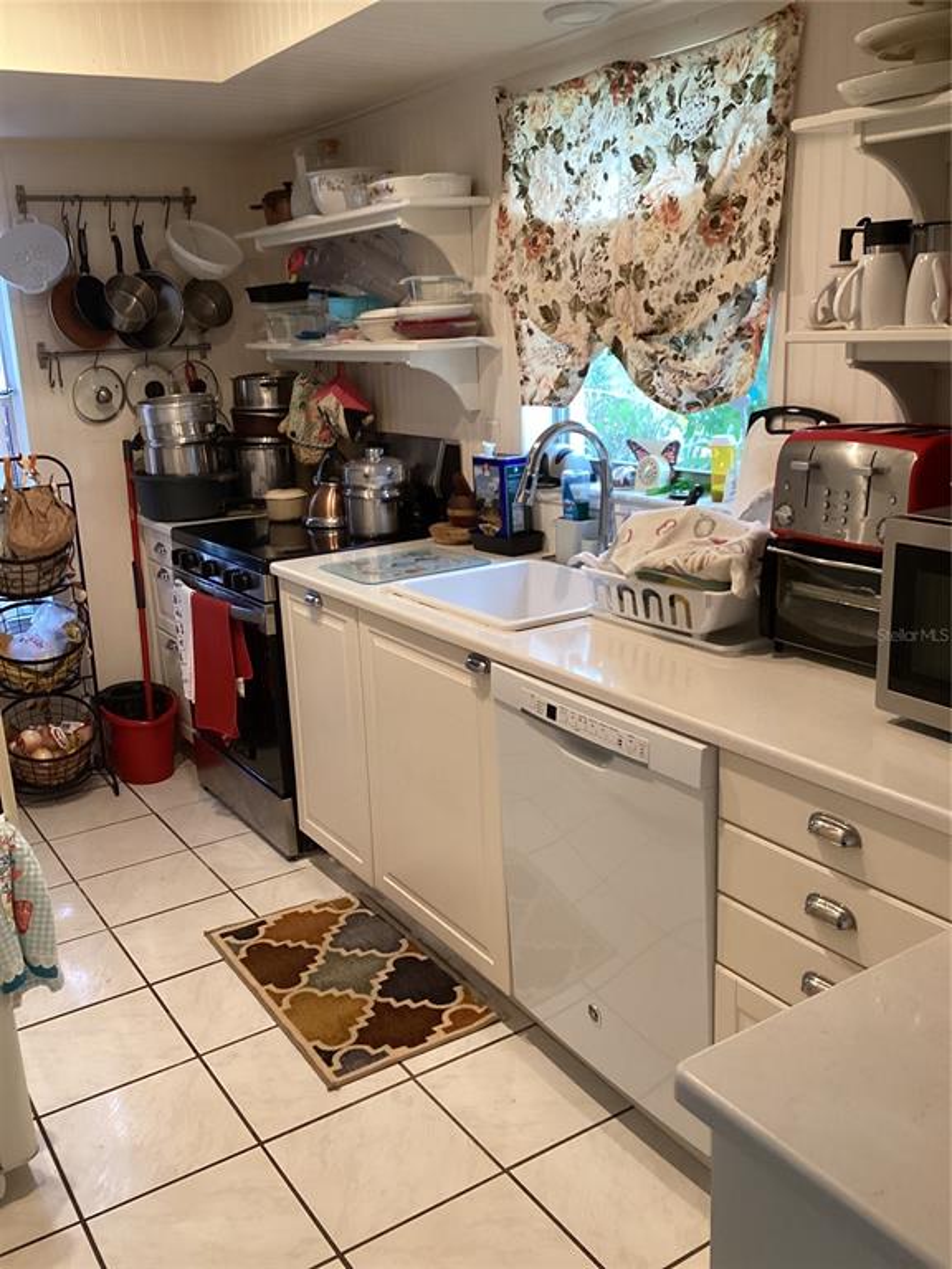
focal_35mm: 31
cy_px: 634
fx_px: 1137
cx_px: 476
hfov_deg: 45.4
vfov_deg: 58.4
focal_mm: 3.3
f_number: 2.4
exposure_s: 1/60
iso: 250
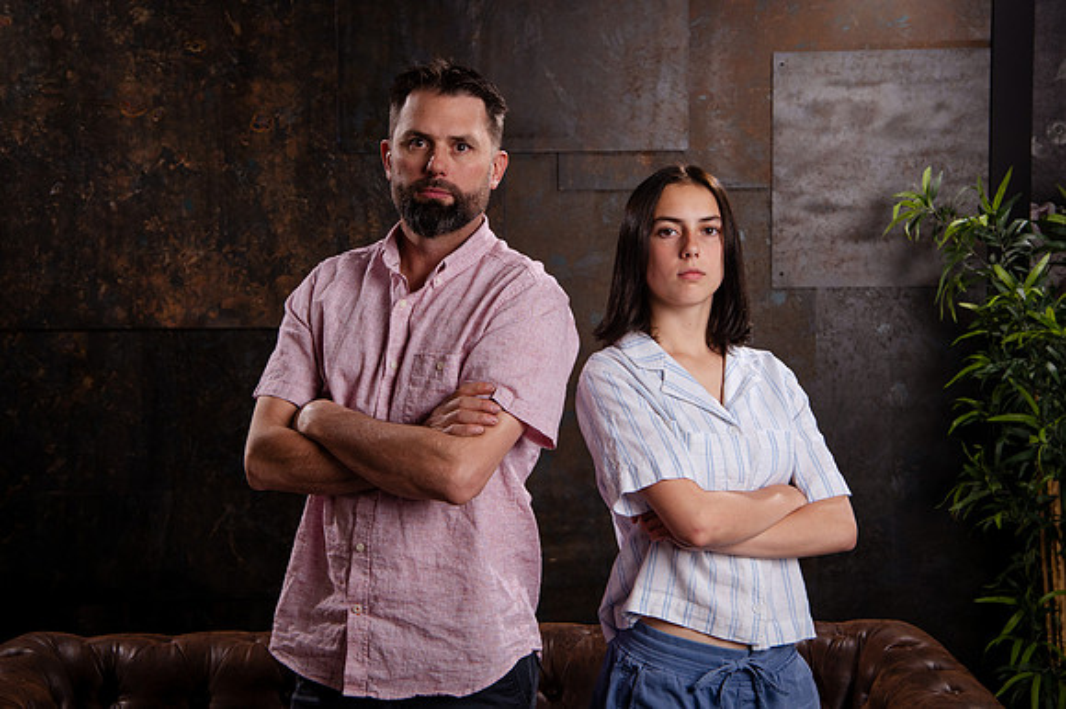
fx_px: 1668
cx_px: 488
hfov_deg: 35.4
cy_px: 325
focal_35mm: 56
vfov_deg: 24.0
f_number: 8
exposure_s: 1/160
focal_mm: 52
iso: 1000
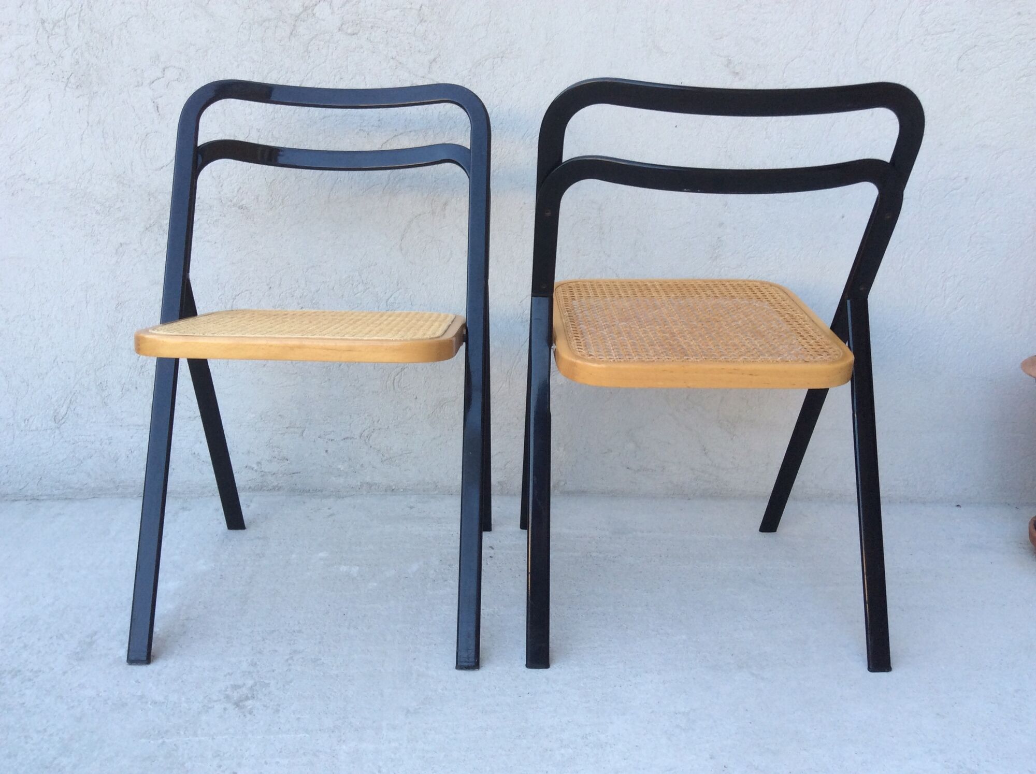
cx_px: 518
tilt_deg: -15.9
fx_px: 956
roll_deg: +0.1
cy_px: 387
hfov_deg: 56.9
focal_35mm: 32
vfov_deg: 44.1
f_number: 2.4
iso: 32
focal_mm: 3.3
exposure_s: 1/100
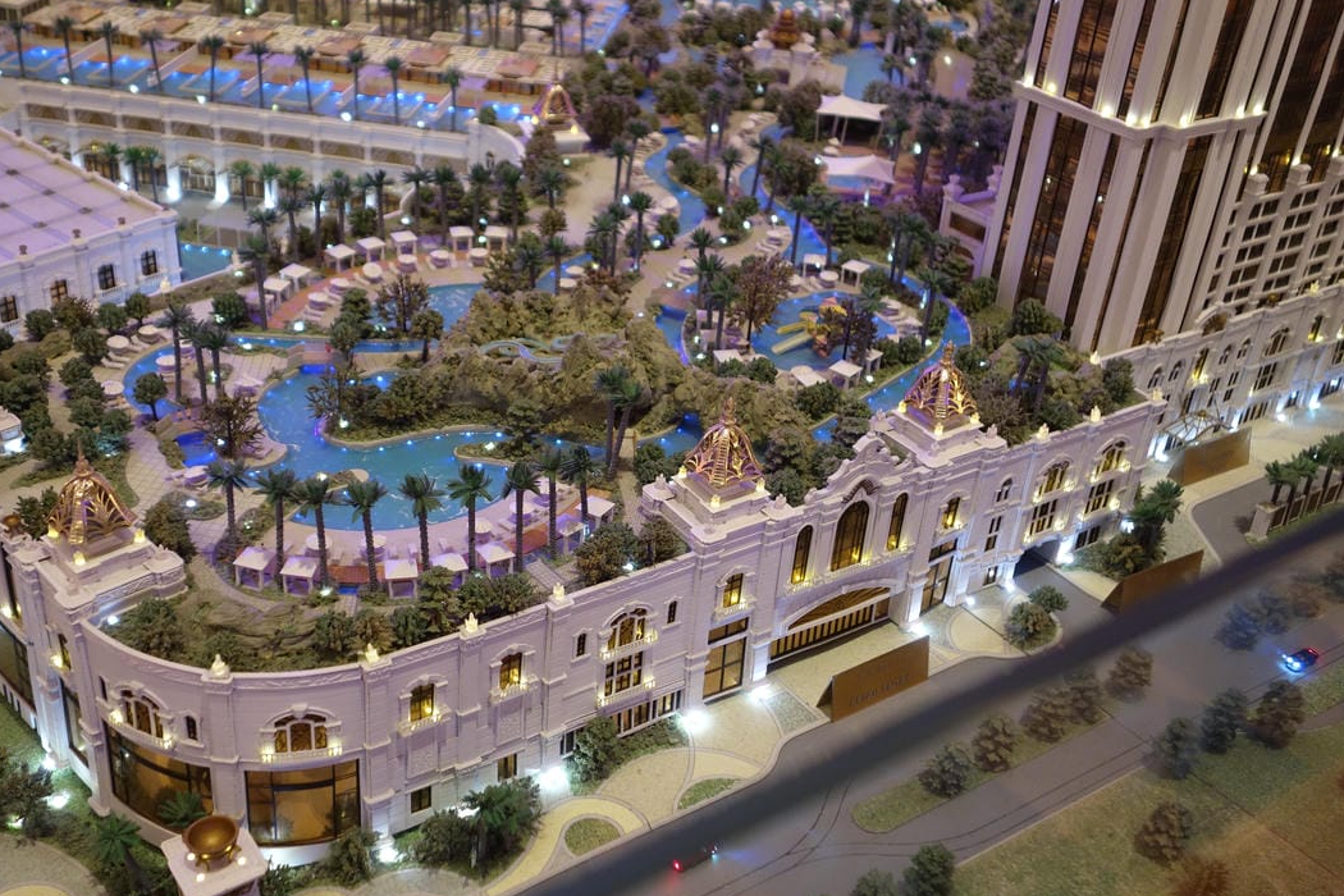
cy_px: 440
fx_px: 1493
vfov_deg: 33.4
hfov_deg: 48.4
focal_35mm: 40
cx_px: 602
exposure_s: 1/40
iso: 500
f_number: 2.8
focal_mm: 12.94
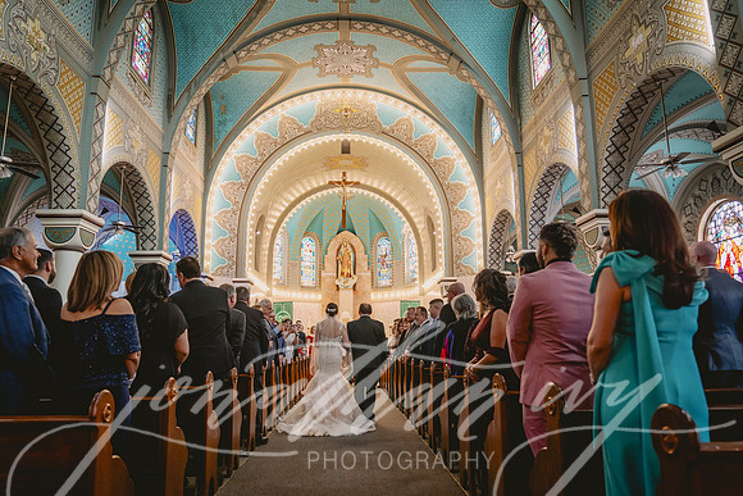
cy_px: 248
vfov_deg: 52.1
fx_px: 507
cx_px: 372
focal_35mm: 25
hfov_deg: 72.5
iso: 1600
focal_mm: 24
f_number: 2.8
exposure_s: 1/160
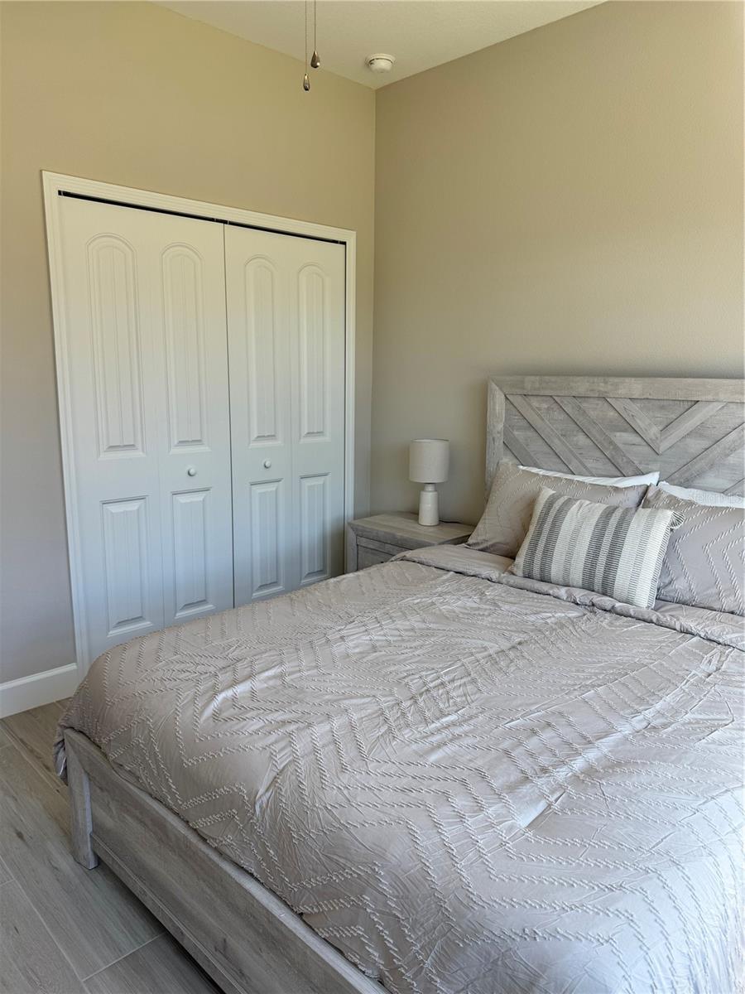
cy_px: 497
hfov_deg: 56.8
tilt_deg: -10.7
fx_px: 689
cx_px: 372
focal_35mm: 24
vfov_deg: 71.6
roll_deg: +0.2
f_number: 1.78
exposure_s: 1/180
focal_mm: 6.76
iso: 64
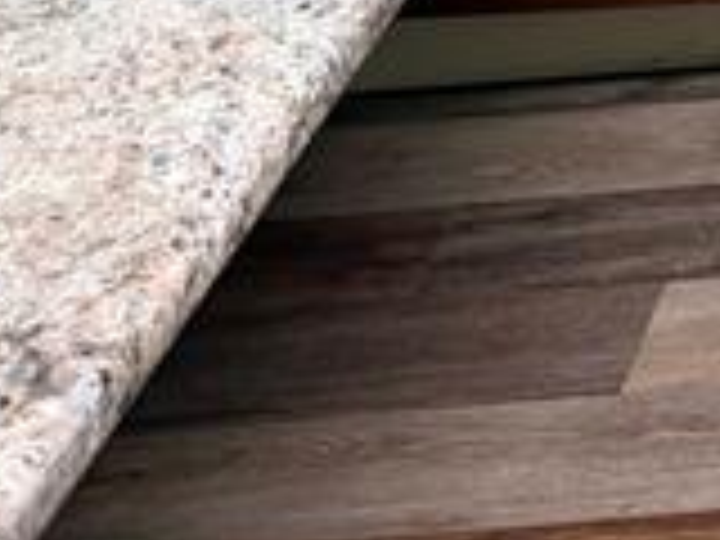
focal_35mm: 140
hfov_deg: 11.3
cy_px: -940
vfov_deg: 9.1
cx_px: 1816
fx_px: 2912
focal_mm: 6.76
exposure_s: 1/60
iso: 200
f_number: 1.78
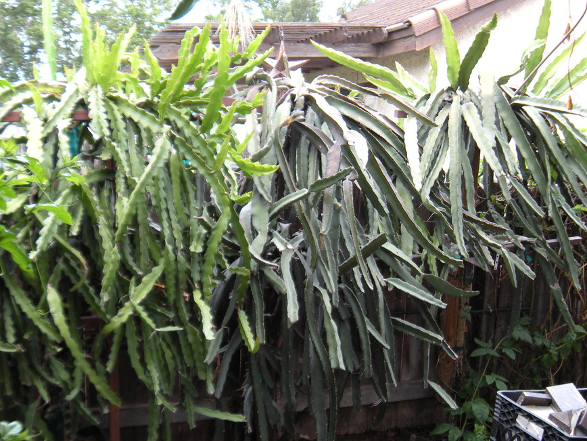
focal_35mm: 43
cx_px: 298
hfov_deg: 43.8
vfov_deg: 33.6
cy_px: 237
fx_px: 729
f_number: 3.8
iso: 76
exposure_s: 1/55.6
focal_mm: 5.9
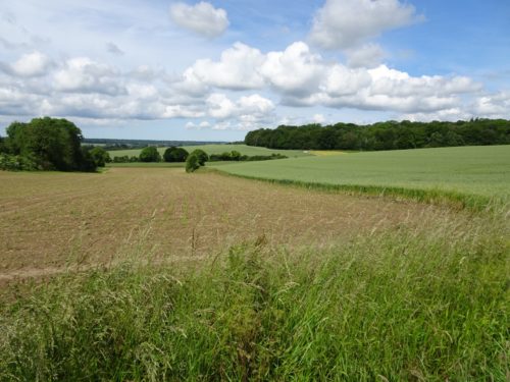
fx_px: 354
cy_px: 191
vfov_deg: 56.8
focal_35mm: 24
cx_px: 255
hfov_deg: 71.6
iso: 80
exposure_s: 1/1000
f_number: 3.5
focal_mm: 4.1
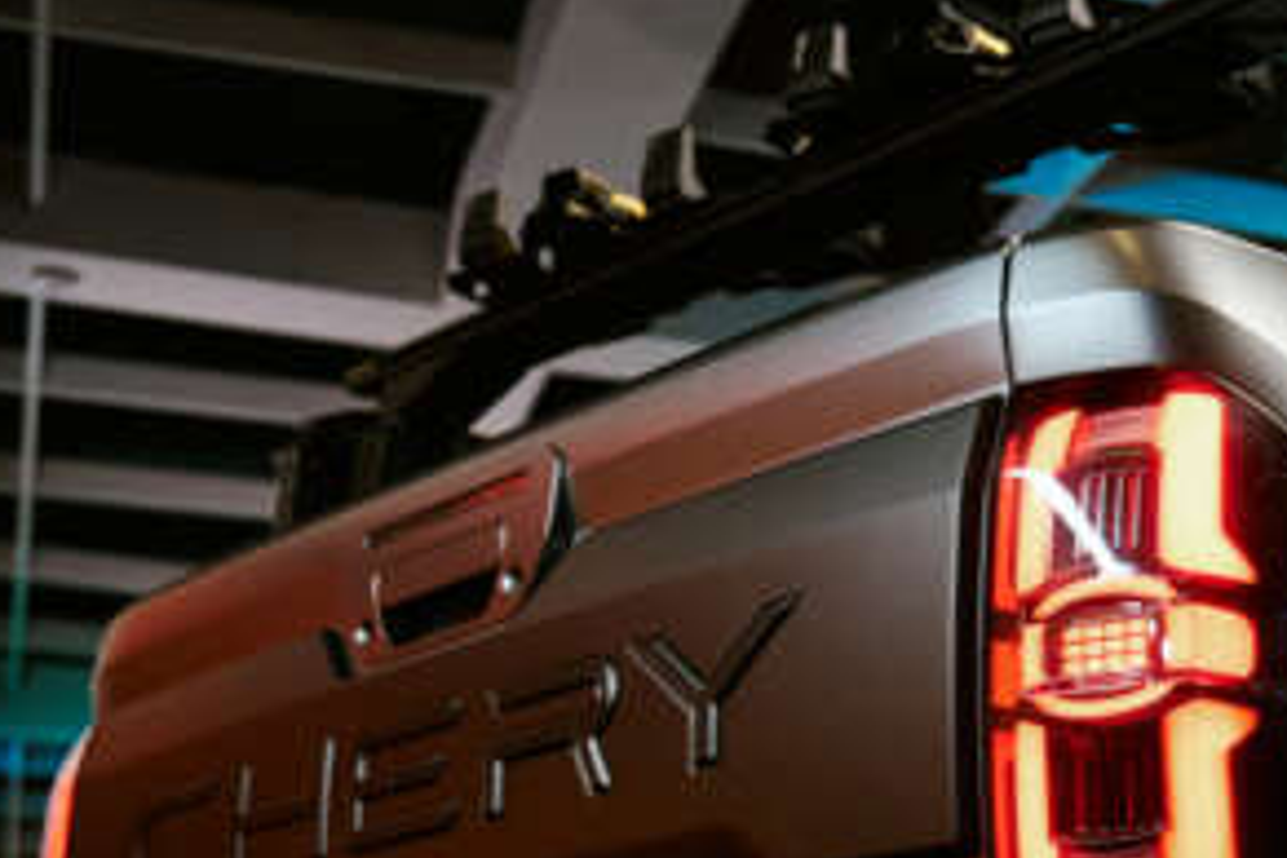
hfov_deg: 25.0
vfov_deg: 16.7
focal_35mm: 80
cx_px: 1013
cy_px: 840
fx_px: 2860
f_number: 2.8
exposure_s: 1/50
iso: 500
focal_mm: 37
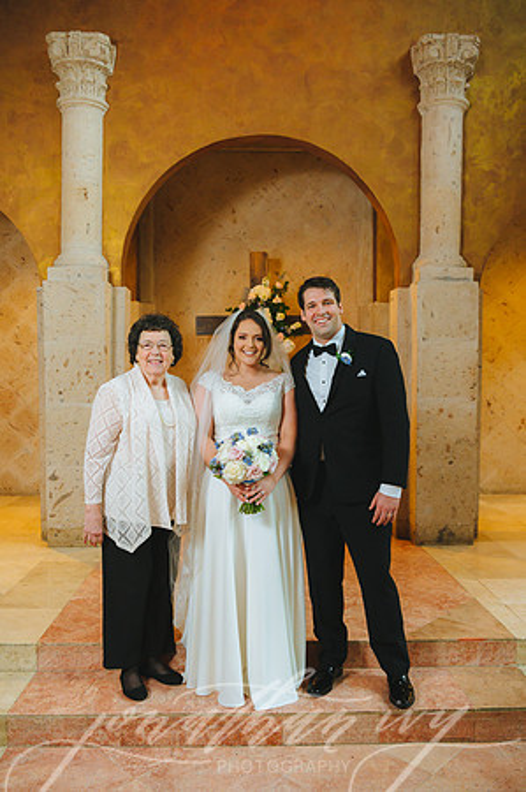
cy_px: 396
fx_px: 681
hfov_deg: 42.2
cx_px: 263
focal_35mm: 31
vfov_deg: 60.3
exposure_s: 1/200
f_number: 4
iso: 4000
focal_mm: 31
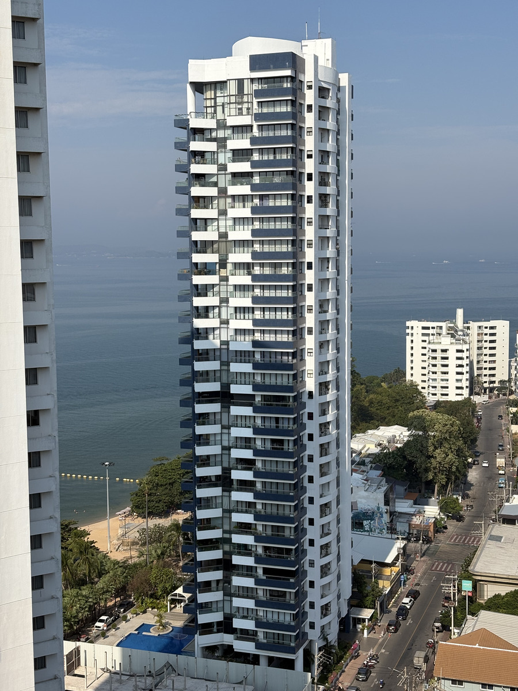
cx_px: 259
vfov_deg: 36.8
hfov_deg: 28.0
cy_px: 346
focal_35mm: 52
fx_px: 1038
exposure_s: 1/4630
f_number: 1.6
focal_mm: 5.96
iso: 32
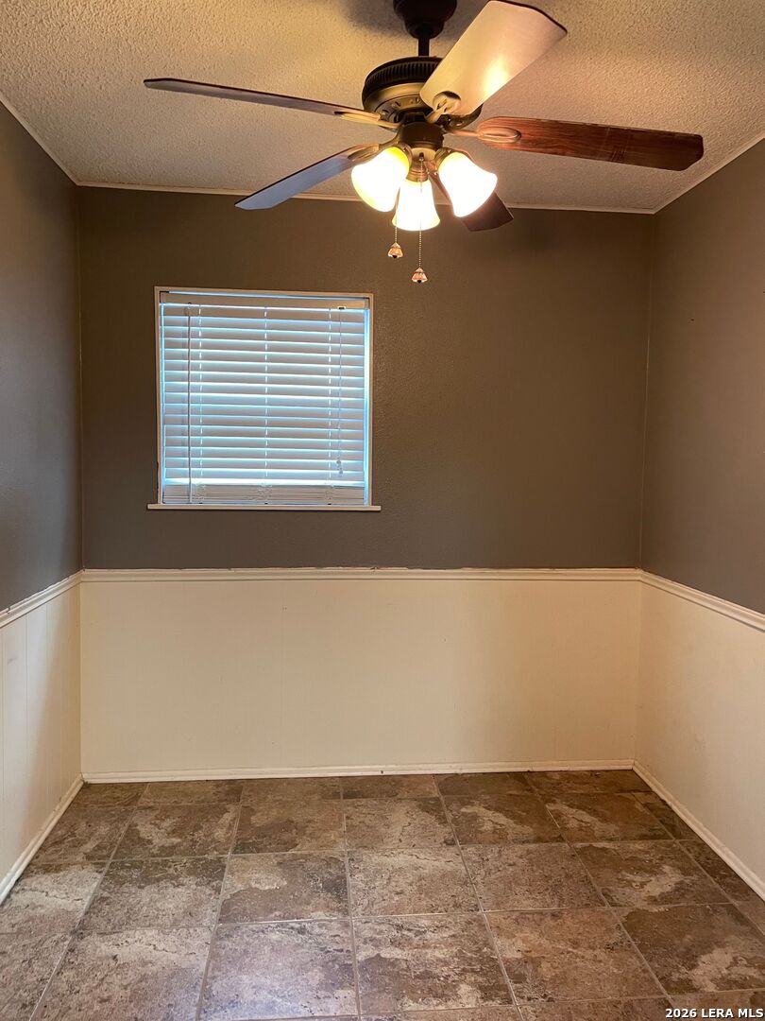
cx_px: 382
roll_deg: -1.8
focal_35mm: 26
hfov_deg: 53.1
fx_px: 766
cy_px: 510
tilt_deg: -3.2
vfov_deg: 67.3
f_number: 1.6
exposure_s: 1/60
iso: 200
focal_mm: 4.2
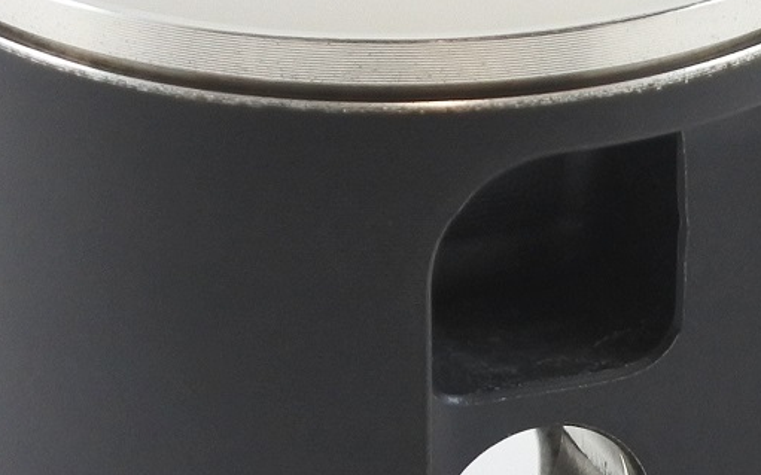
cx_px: 392
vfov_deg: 5.8
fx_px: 4665
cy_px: 345
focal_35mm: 225
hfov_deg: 9.3
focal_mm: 20.1
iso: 500
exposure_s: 1/125
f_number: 4.8
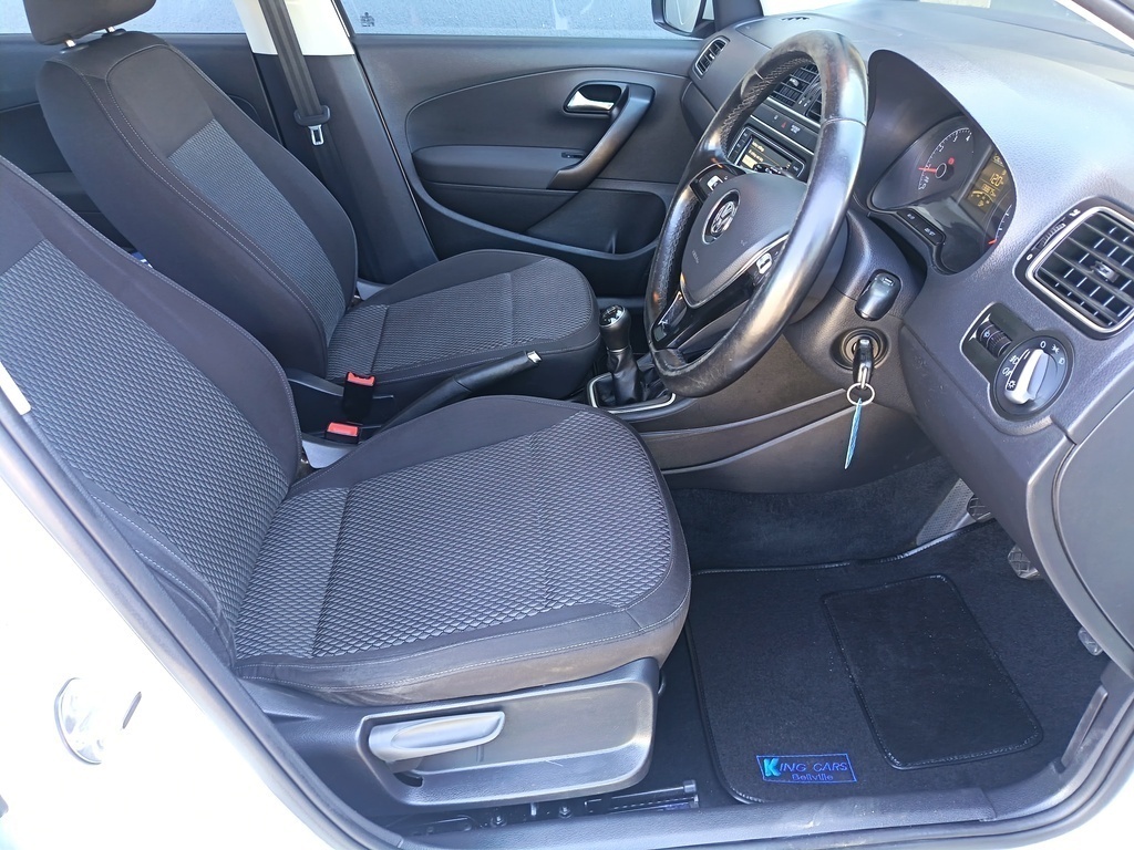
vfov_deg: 56.8
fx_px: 786
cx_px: 567
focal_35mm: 24
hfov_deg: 71.6
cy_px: 425
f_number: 1.75
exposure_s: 1/50
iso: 748
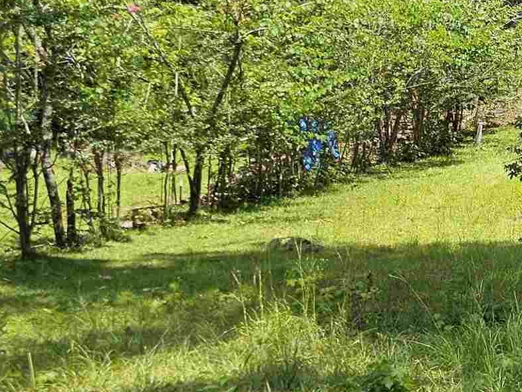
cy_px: 174
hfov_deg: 17.4
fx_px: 1357
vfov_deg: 16.4
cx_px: 962
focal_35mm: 90
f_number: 1.7
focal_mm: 6.3
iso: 10
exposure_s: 1/405
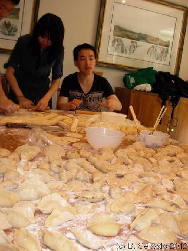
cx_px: 94
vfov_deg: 49.0
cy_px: 126
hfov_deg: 37.7
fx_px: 275
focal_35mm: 38
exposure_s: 1/22.6
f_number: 2.9
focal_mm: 6.3
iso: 79
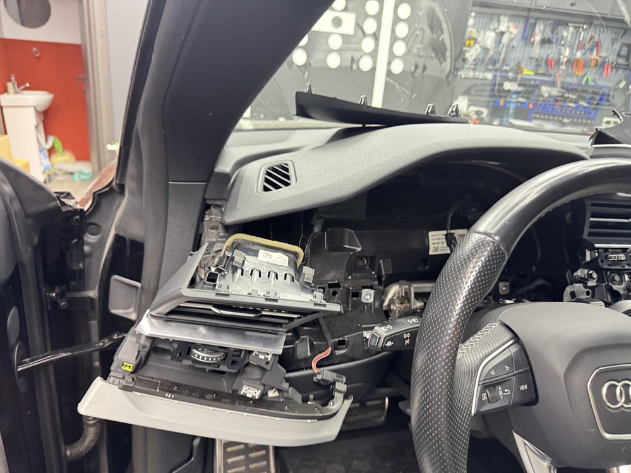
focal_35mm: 24
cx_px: 316
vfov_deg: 56.8
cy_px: 236
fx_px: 437
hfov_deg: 71.6
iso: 640
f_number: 1.78
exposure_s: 1/50
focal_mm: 6.76
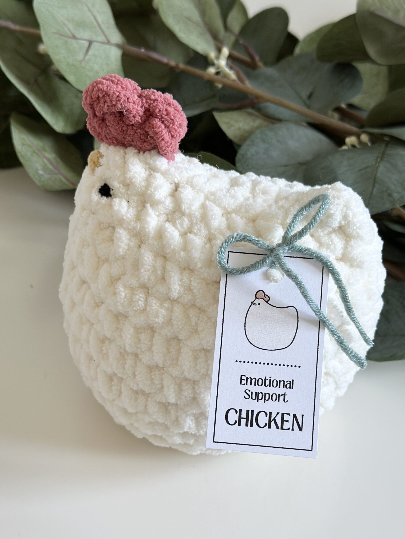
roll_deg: -3.0
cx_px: 202
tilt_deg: -43.0
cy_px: 270
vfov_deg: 39.6
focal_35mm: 48
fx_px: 748
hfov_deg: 30.3
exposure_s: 1/60
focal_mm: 6.86
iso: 160
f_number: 1.78
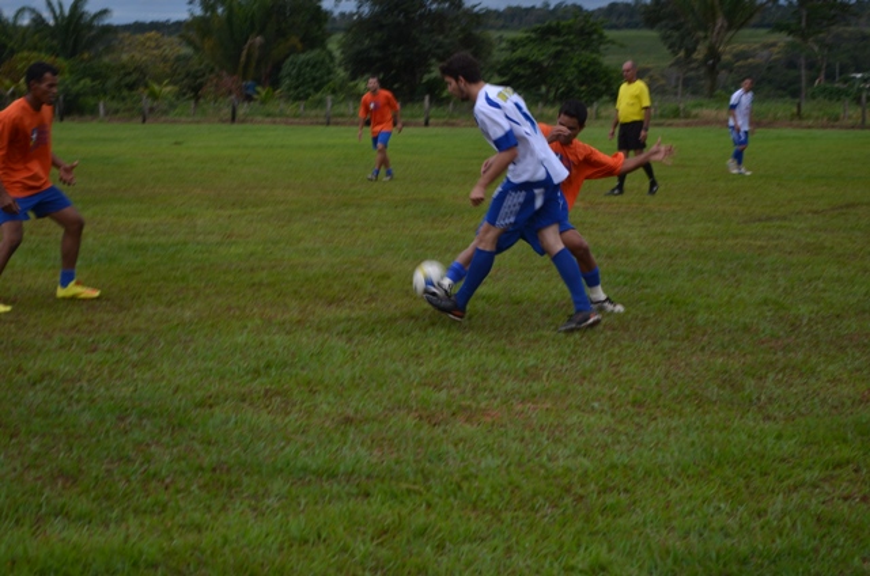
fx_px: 1990
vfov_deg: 16.5
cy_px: 288
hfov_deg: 24.7
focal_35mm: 82
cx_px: 435
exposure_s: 1/80
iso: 100
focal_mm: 55
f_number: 5.6
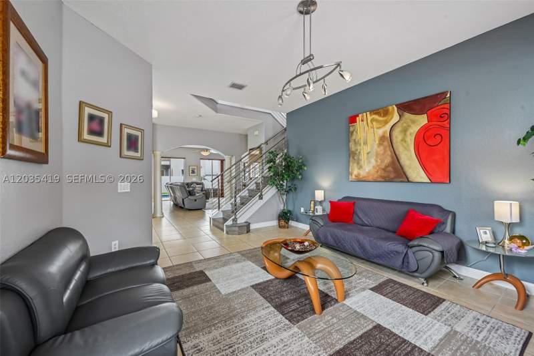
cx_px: 267
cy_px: 178
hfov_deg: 104.3
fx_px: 208
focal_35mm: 14
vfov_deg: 81.2
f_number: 9
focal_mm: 14
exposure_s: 1/25
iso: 320
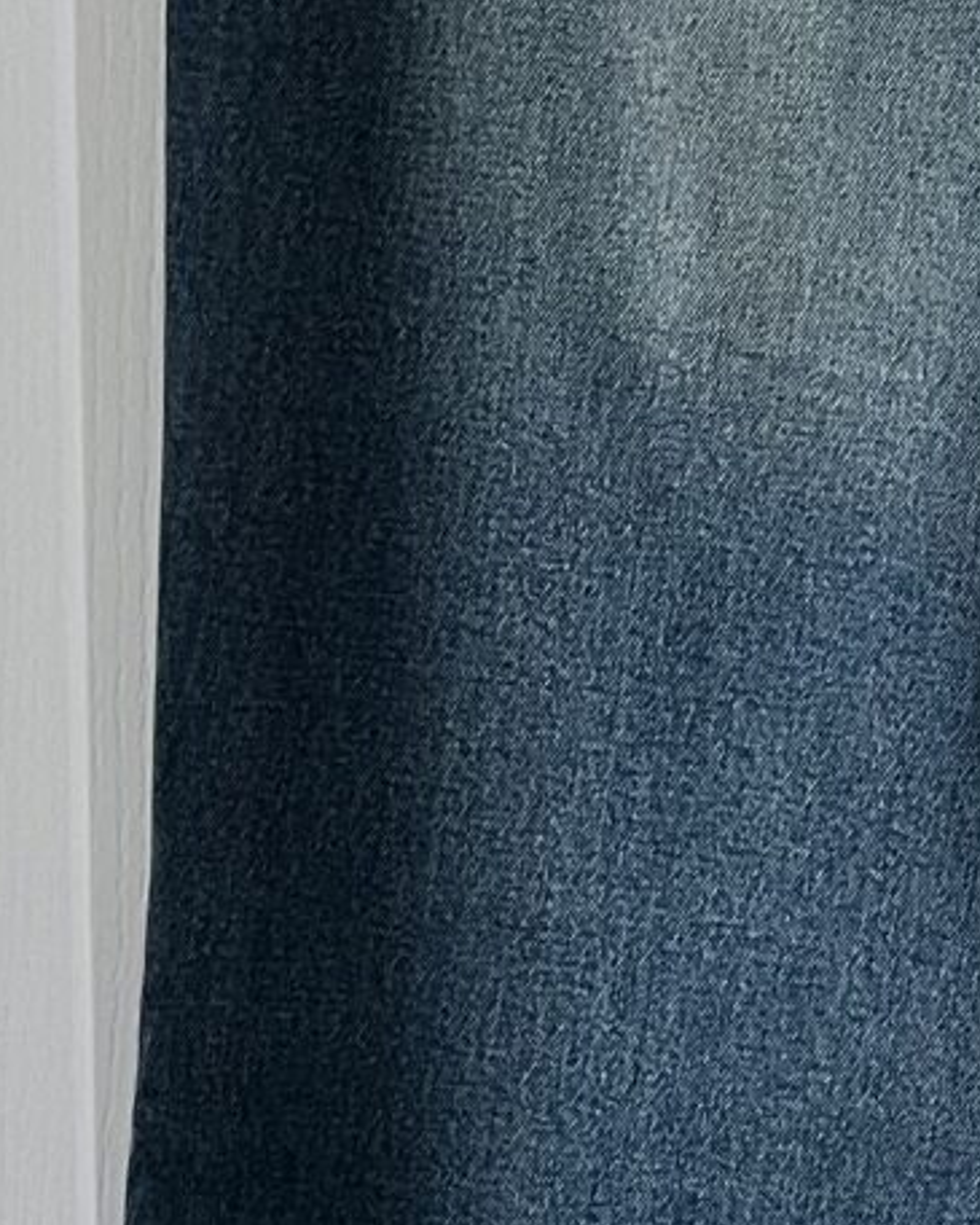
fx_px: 4132
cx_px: 1275
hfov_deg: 13.1
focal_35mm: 114
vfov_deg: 16.8
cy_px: 895
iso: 160
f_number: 1.6
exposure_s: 1/50
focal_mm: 5.1
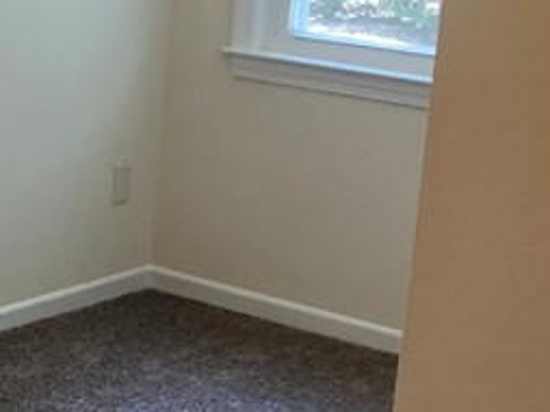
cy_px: 260
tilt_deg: -16.4
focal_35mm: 113
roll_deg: +1.8
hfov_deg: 15.4
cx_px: -381
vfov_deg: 13.1
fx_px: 1794
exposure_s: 1/24
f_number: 1.8
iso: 40
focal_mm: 3.99
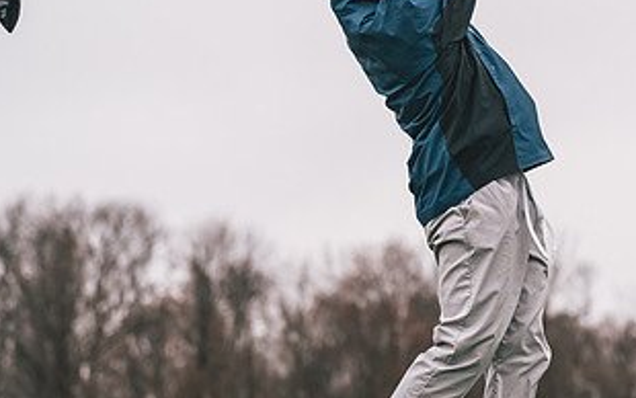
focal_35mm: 170
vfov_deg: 7.7
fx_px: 2948
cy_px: 141
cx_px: 421
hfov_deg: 12.3
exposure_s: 1/6400
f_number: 2.8
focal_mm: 86
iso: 640
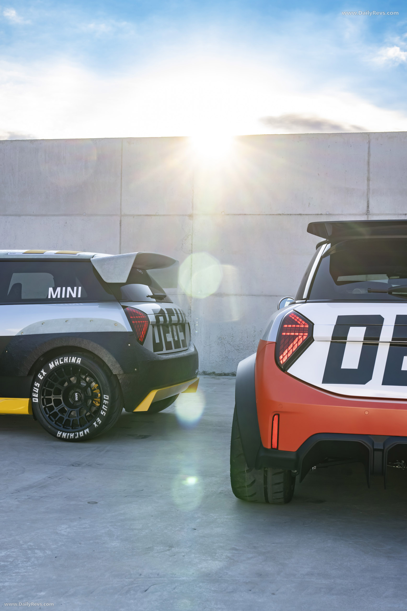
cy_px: 306
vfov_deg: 42.7
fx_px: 780
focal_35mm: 46
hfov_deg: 29.2
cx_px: 204
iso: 100
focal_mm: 46
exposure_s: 1/40
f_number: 9
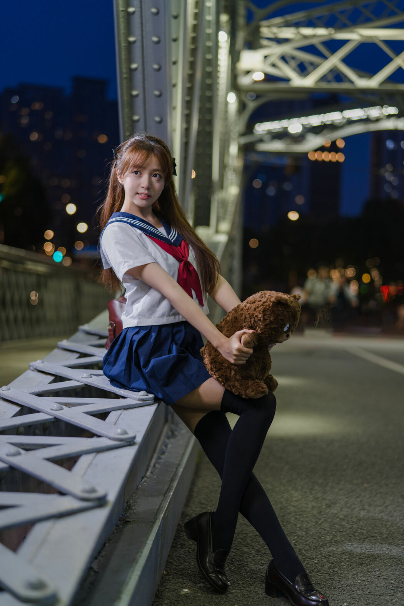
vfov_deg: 39.6
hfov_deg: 27.0
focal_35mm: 50
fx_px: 842
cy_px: 303
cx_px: 202
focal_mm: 50
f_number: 1.6
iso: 200
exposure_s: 1/125
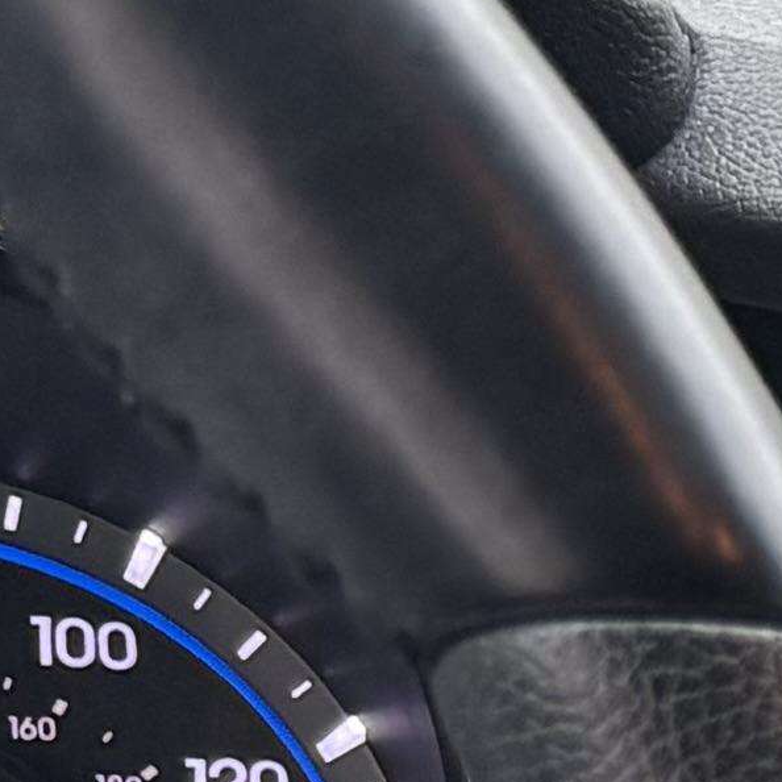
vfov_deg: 7.5
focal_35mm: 221
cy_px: 1651
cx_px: 3083
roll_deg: -8.0
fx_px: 5648
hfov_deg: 6.5
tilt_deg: -21.6
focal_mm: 5.96
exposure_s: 1/121
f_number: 1.6
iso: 100
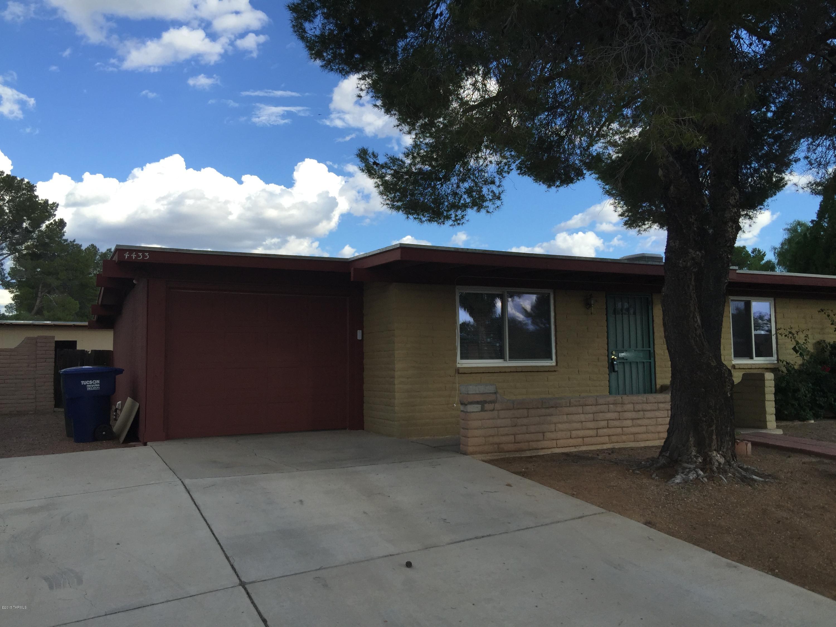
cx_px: 418
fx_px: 700
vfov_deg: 48.2
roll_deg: +0.2
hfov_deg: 61.7
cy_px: 314
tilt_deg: +4.2
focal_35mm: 29
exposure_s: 1/1099
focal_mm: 4.15
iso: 32
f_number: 2.2
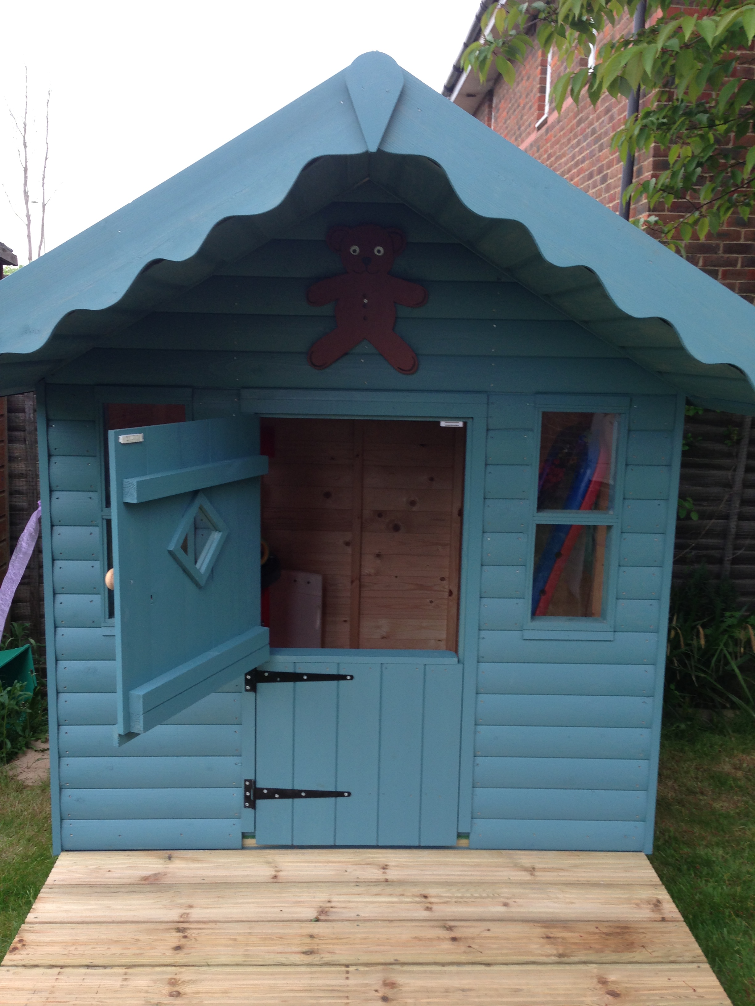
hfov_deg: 42.9
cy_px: 503
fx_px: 960
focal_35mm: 33
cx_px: 378
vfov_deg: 55.4
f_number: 2.4
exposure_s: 1/60
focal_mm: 4.13
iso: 50
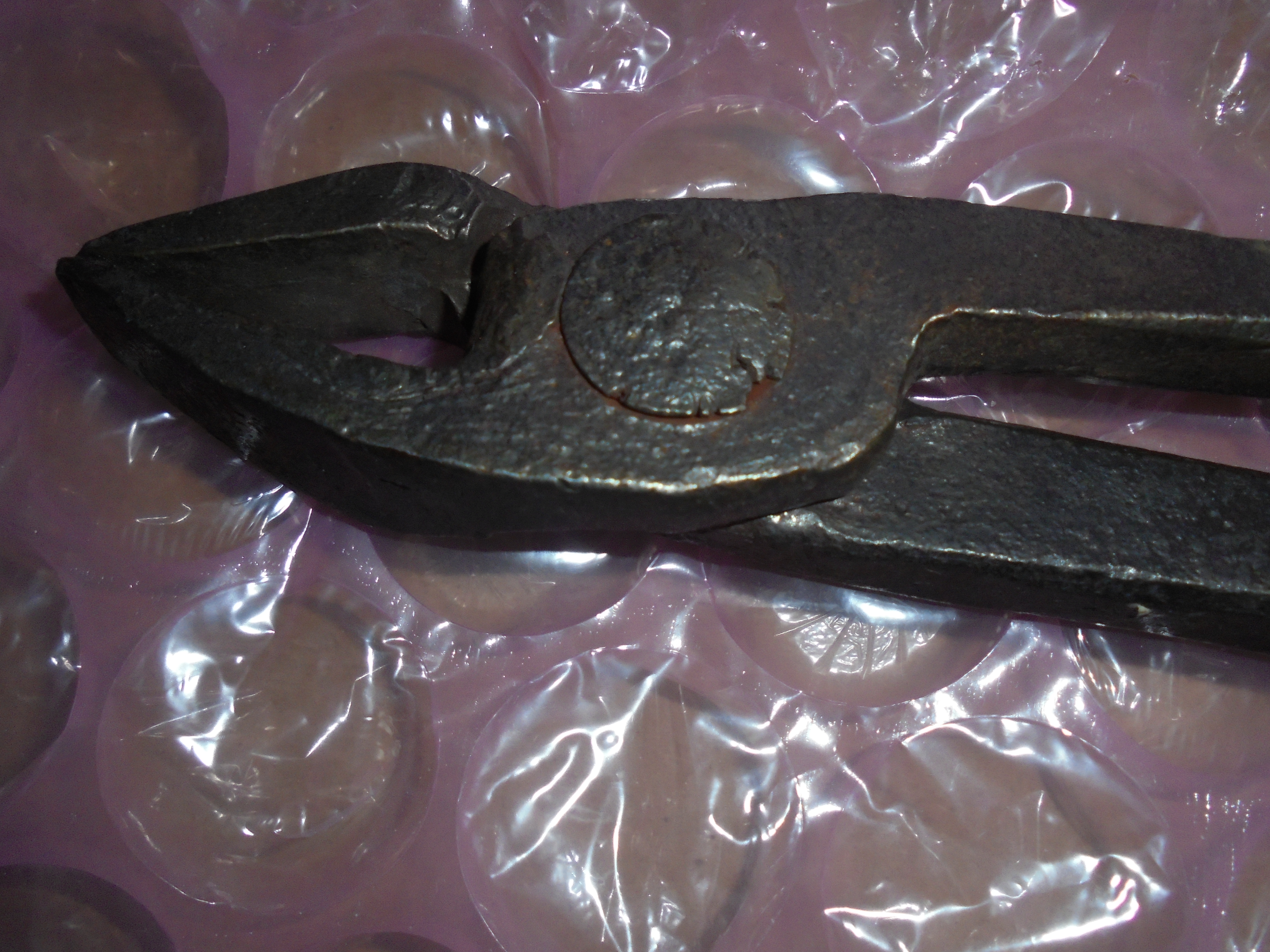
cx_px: 610
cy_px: 455
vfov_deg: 46.8
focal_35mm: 30
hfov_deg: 59.9
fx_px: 1101
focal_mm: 4.6
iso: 200
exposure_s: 1/30
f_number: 11.5
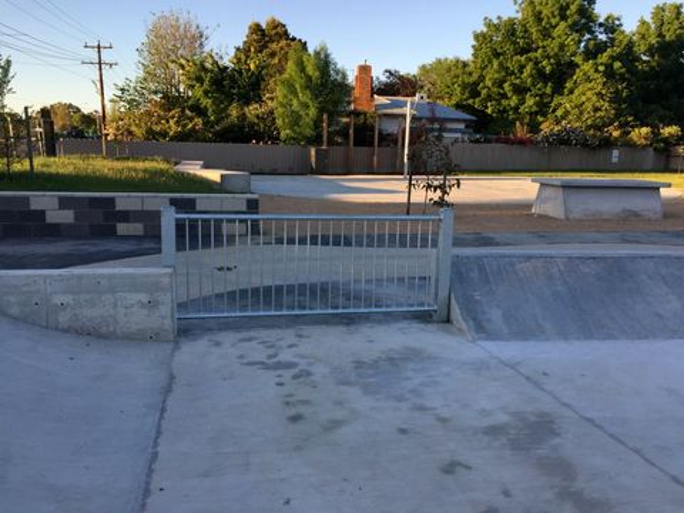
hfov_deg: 61.7
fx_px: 573
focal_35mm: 29
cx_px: 342
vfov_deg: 48.2
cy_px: 256
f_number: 2.2
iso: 32
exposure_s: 1/395
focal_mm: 4.15
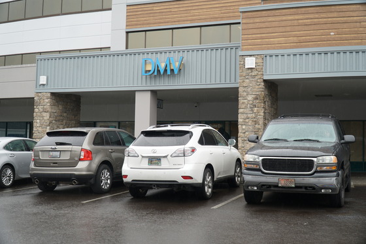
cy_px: 122
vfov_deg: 31.9
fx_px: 427
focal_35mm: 42
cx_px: 183
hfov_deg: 46.4
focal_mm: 28
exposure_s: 1/160
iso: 100
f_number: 4
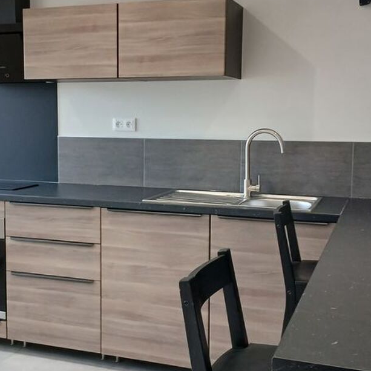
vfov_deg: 34.0
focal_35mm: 50
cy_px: 181
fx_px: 606
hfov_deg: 33.9
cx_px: 143
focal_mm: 3.98
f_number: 1.8
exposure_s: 1/50
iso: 160
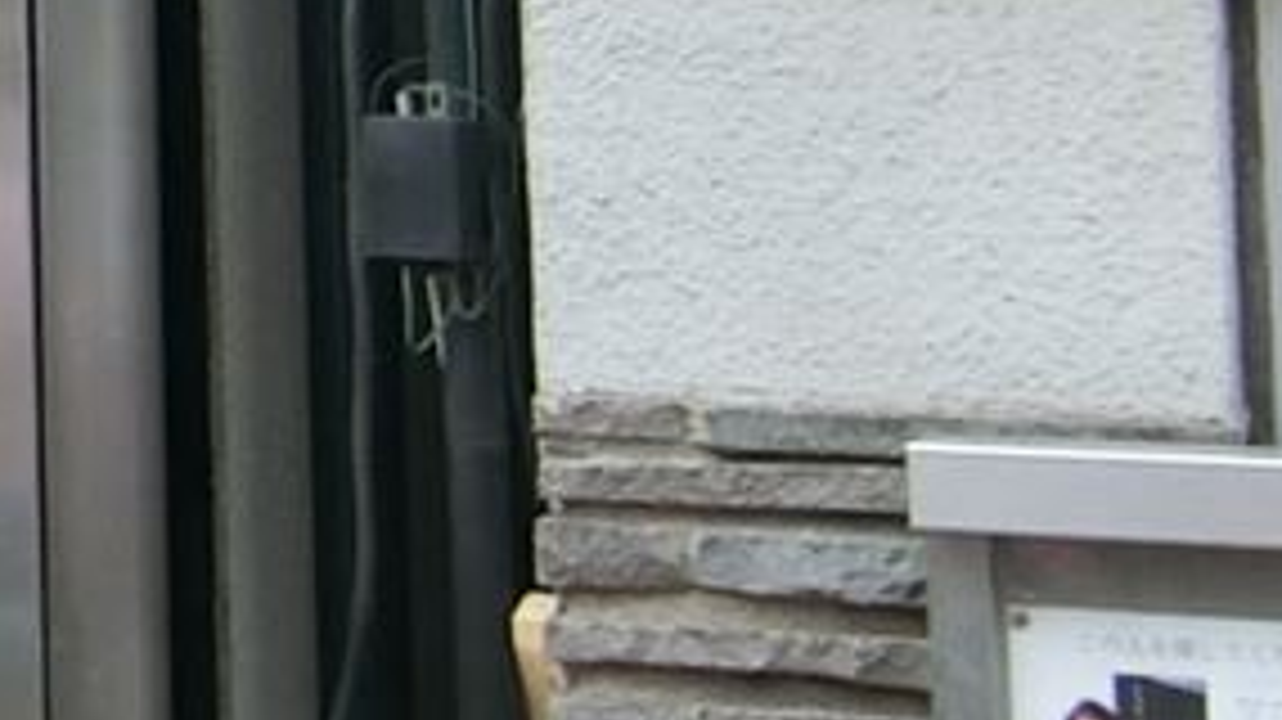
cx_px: -1664
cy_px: -670
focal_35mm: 165
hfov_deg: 11.2
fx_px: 5606
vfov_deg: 7.1
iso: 100
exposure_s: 1/125
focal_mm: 5.7
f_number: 3.1
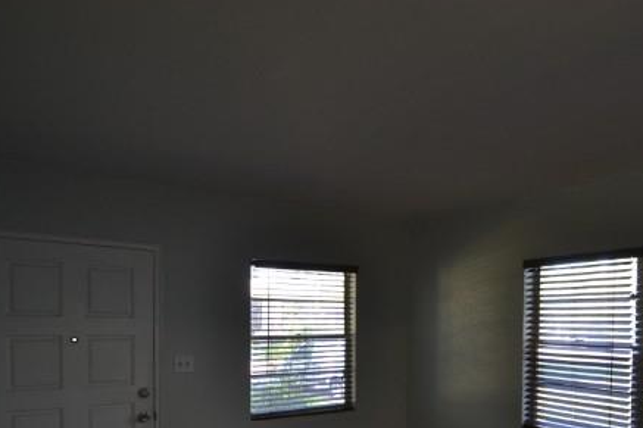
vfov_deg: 43.7
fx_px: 507
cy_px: 338
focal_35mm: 28
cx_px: 465
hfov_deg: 61.9
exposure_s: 1/60
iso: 450
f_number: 3.5
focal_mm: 11.5
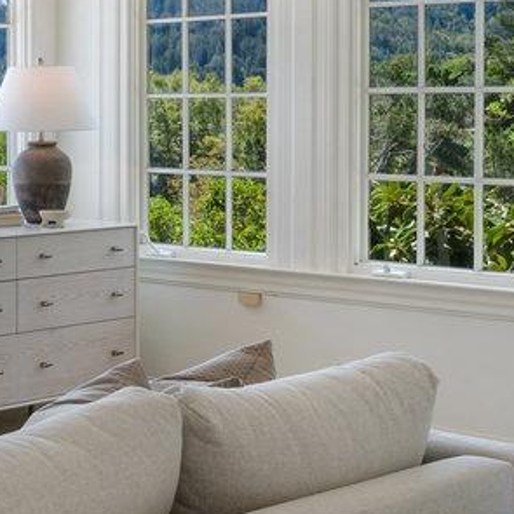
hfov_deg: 18.7
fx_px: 1306
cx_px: -329
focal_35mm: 78
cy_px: 312
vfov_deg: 22.2
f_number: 9
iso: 200
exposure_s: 1/125
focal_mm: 22.5
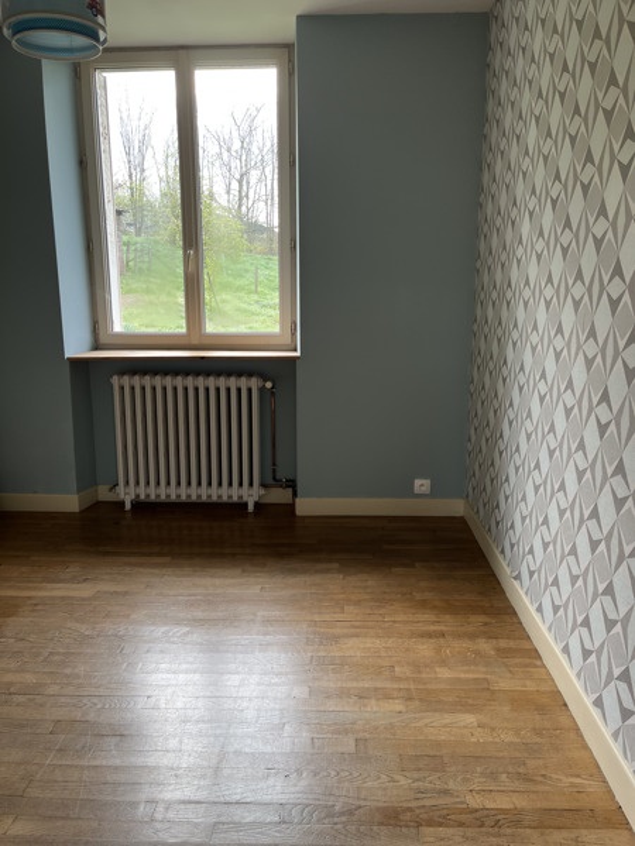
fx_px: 636
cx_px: 318
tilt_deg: -11.2
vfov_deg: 67.3
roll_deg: +0.3
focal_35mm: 26
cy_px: 423
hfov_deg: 53.1
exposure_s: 1/121
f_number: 1.6
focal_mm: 5.1
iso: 64
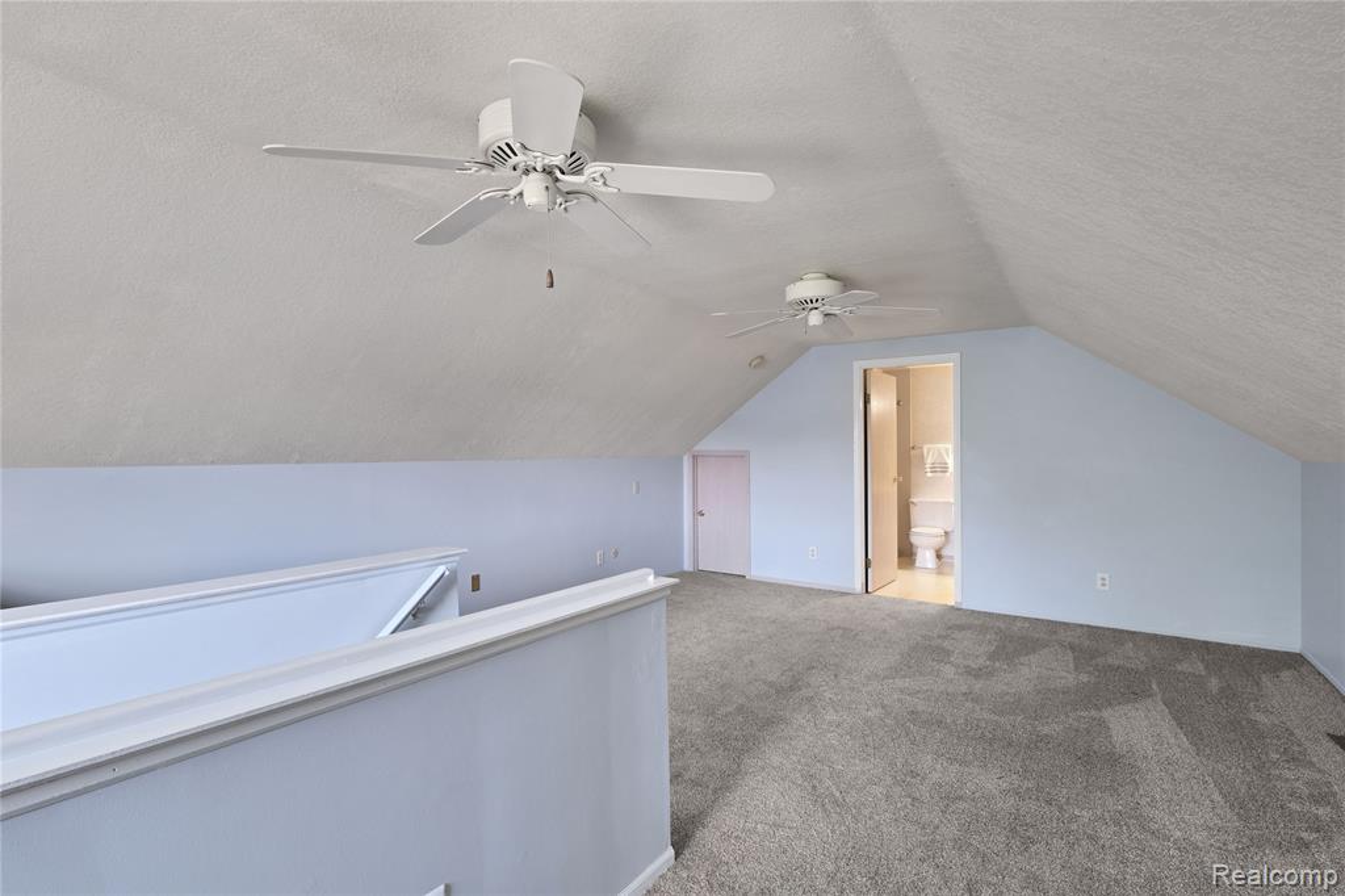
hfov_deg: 100.4
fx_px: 560
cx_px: 672
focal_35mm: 15
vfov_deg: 77.3
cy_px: 448
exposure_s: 1/13
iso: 500
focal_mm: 10
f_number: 8
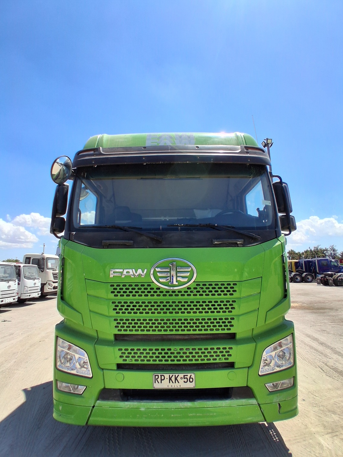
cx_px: 172
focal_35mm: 17
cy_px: 228
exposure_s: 1/1406
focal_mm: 1.4
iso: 50
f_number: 2.2
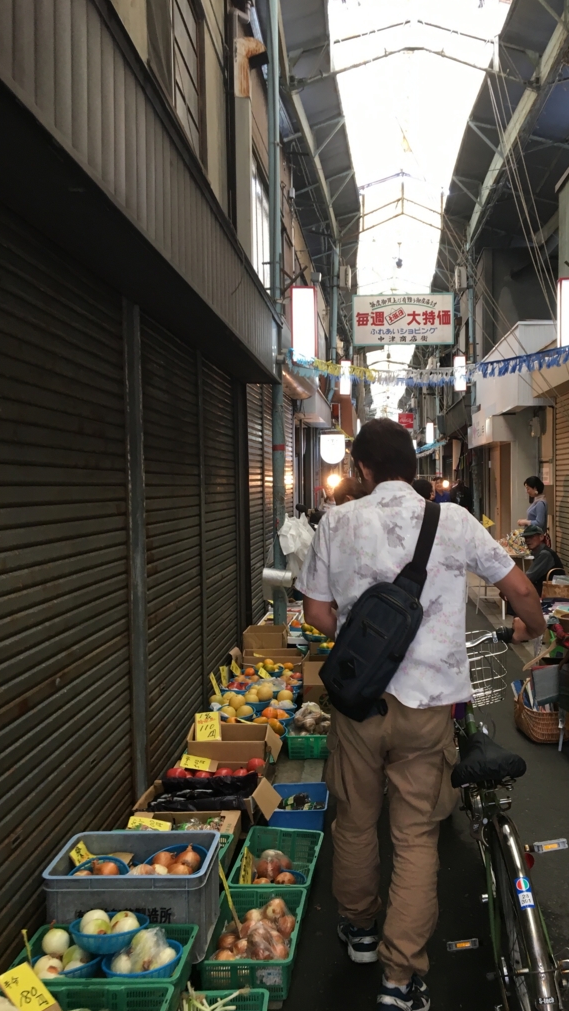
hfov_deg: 36.3
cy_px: 504
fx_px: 858
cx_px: 379
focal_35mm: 32
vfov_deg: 61.0
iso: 64
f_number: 2.2
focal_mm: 4.15
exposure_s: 1/30
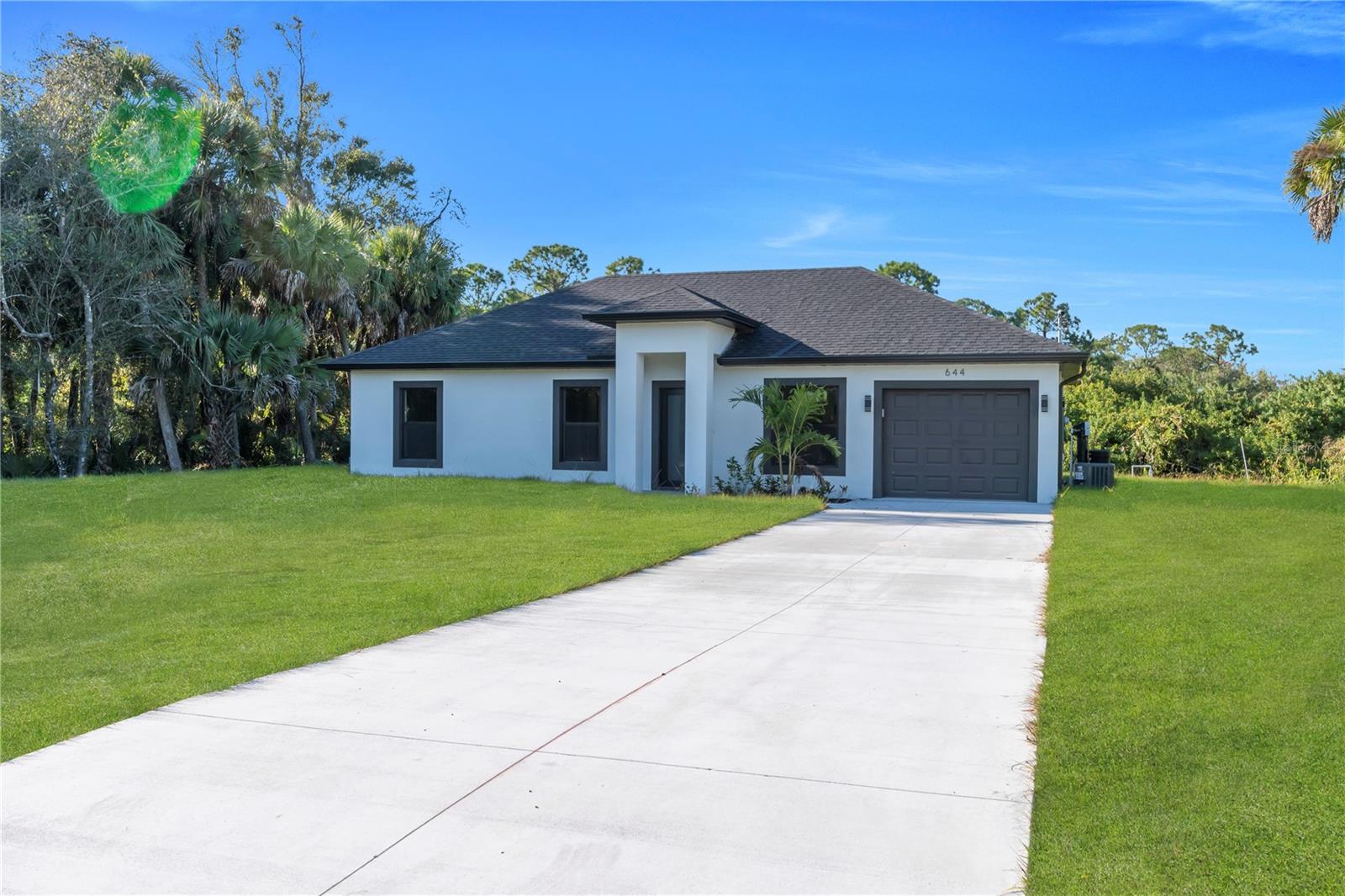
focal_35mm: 30
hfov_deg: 61.9
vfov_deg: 43.6
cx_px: 672
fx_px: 1121
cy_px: 448
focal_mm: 20
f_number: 8
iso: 100
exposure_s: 1/250
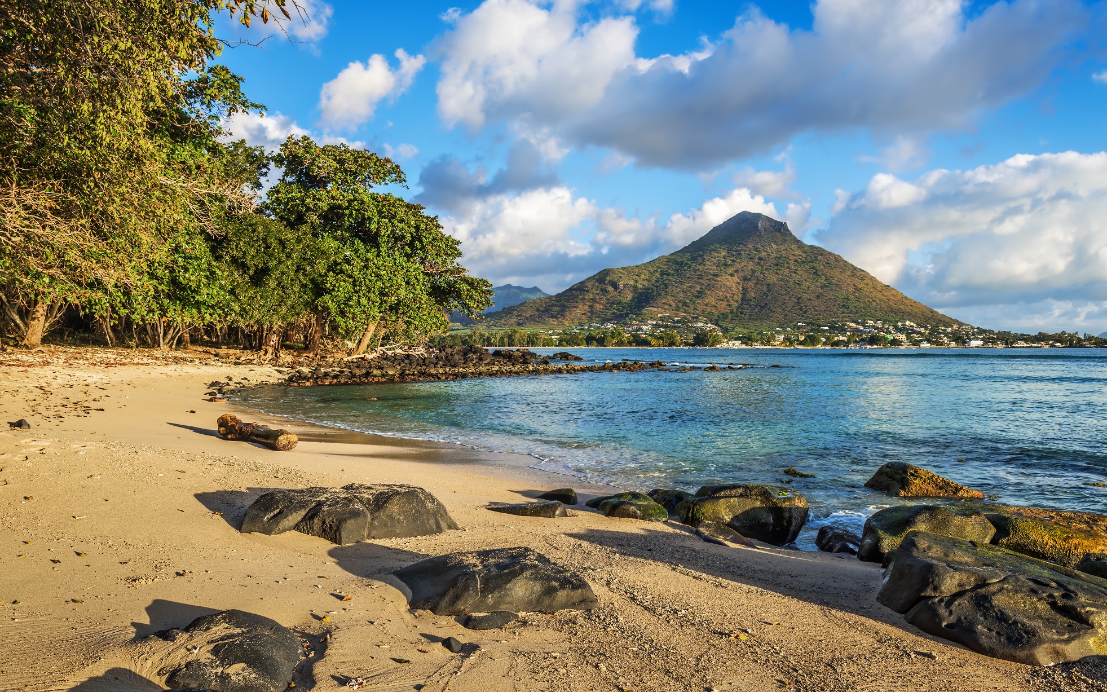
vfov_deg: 46.0
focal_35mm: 27
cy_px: 339
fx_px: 815
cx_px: 557
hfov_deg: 68.4
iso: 100
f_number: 11
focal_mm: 26
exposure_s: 1/60
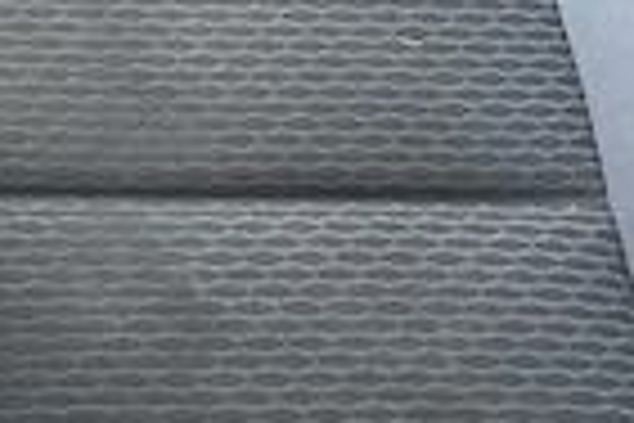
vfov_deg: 11.1
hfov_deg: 16.1
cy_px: -549
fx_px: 1867
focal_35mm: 106
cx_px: -526
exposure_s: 1/121
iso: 200
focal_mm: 6.86
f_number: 1.78
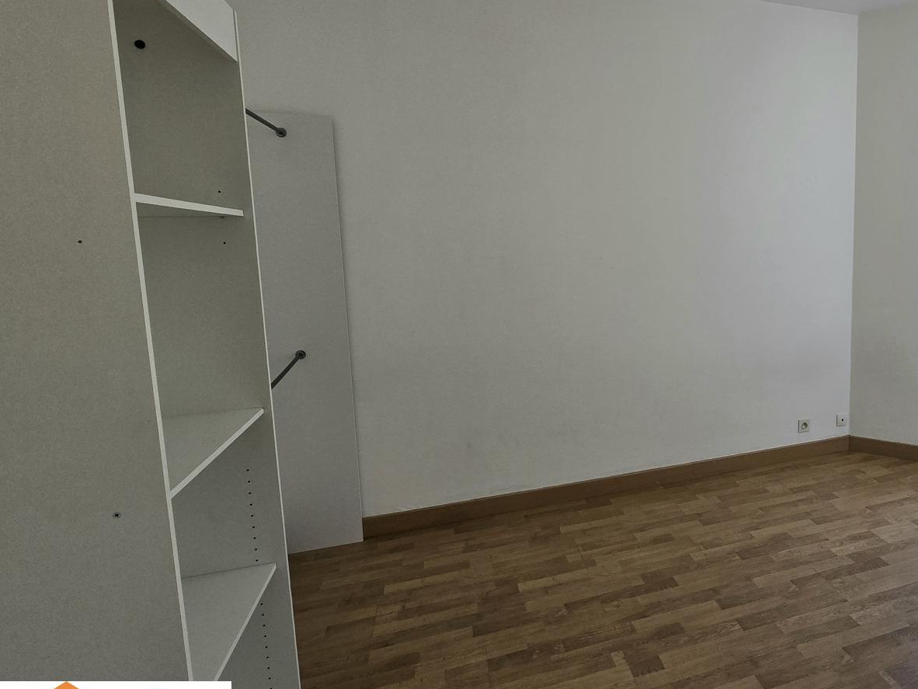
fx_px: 504
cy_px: 307
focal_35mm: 19
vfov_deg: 68.5
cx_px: 635
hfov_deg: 80.9
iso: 64
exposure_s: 1/101
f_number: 2.2
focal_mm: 2.2
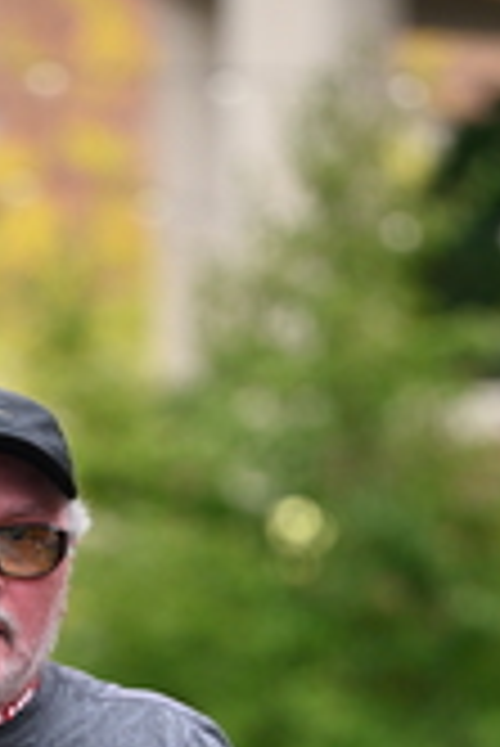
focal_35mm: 447
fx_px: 9292
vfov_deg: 4.6
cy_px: 850
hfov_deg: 3.1
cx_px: 20
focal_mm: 135
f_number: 2.8
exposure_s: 1/2500
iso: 640
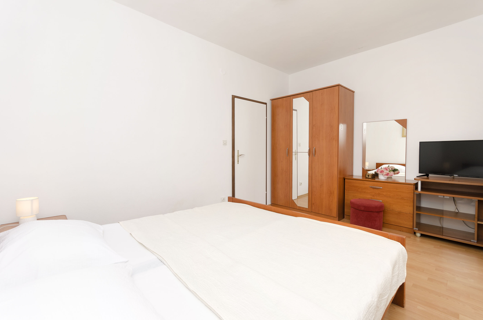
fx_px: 201
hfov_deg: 100.5
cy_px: 160
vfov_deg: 77.1
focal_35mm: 15
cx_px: 242
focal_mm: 10
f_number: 7.1
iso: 100
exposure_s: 1/80
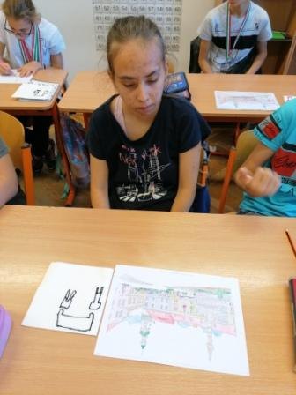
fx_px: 308
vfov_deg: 65.3
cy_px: 198
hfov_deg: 51.4
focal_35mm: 27
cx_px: 148
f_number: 1.8
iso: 80
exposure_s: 1/50
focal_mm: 4.75
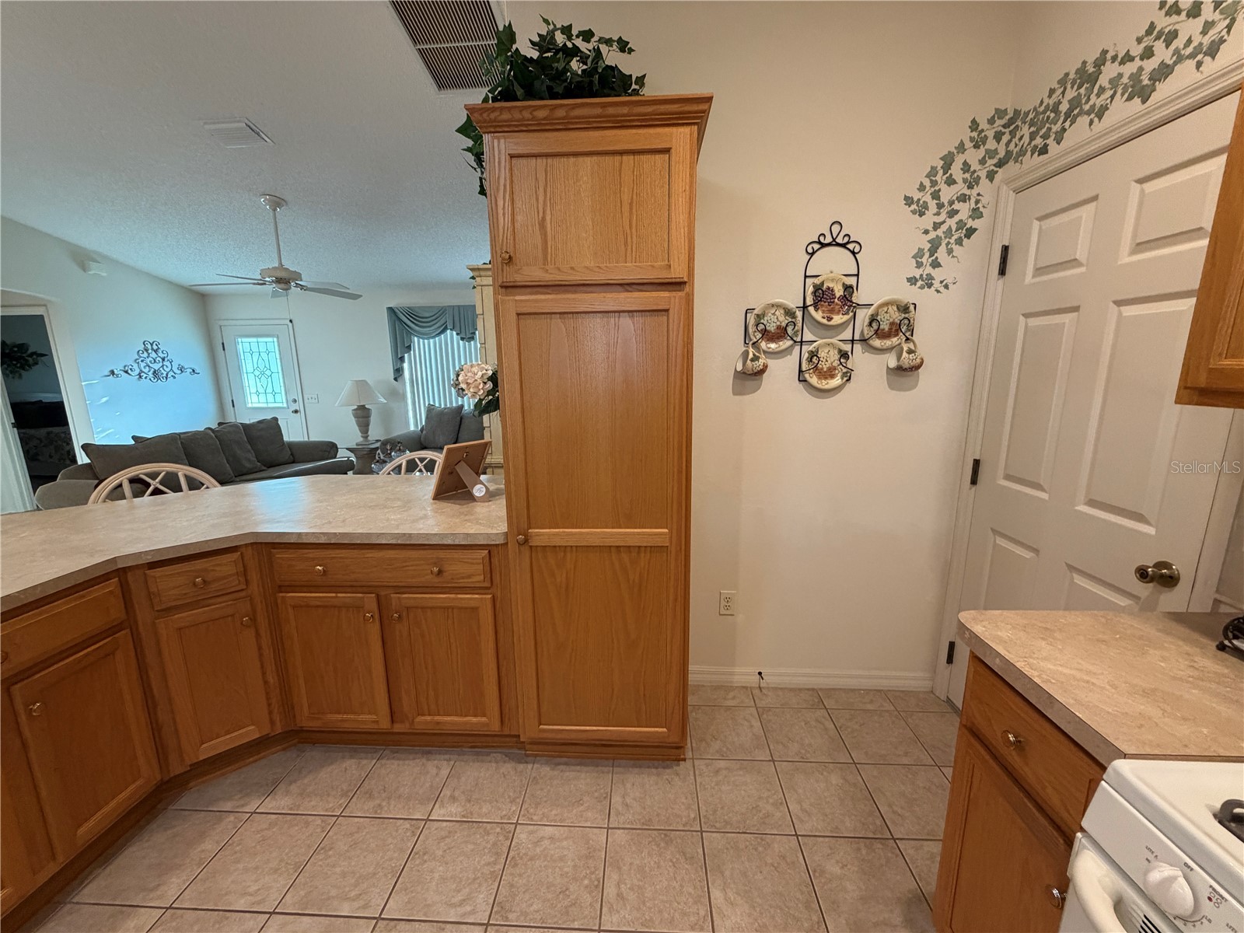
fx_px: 503
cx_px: 622
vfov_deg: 85.7
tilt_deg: -12.1
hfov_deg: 102.1
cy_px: 466
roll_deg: +1.1
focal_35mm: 14
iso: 320
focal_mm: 2.22
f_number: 2.2
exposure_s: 1/60
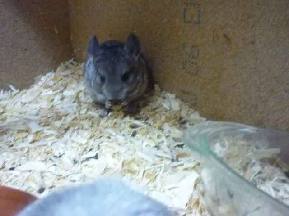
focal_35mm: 33
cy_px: 108
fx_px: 276
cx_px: 144
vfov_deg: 42.9
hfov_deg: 55.4
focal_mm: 5.5
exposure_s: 1/20
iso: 800
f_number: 2.8
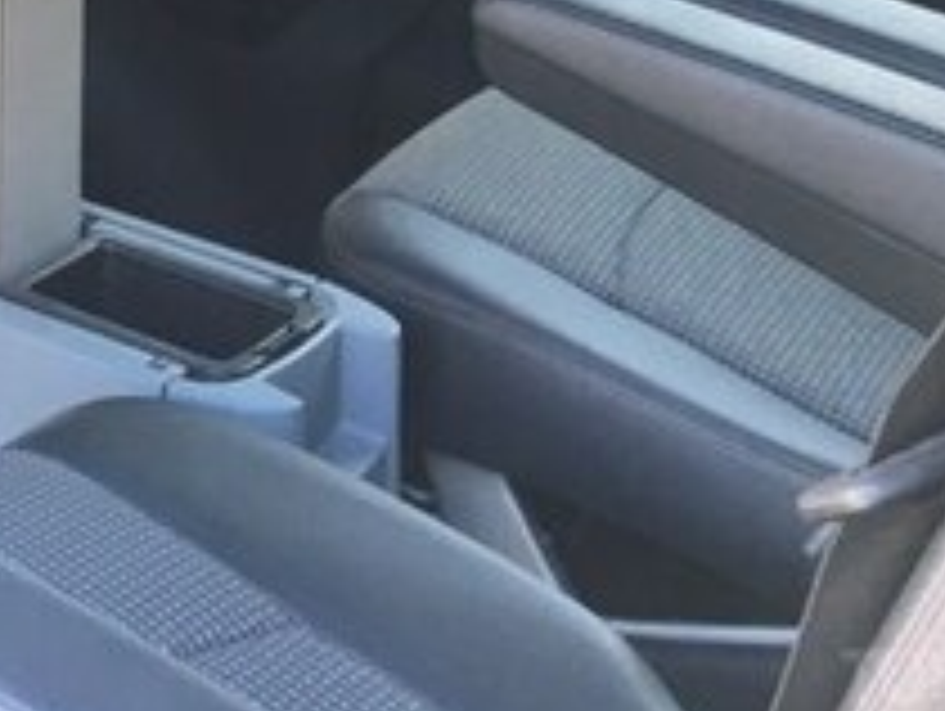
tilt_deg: -10.0
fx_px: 2487
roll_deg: +1.1
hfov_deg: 19.8
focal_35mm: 91
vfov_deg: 15.1
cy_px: -358
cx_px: -284
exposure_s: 1/33
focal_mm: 4.15
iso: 40
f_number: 2.2
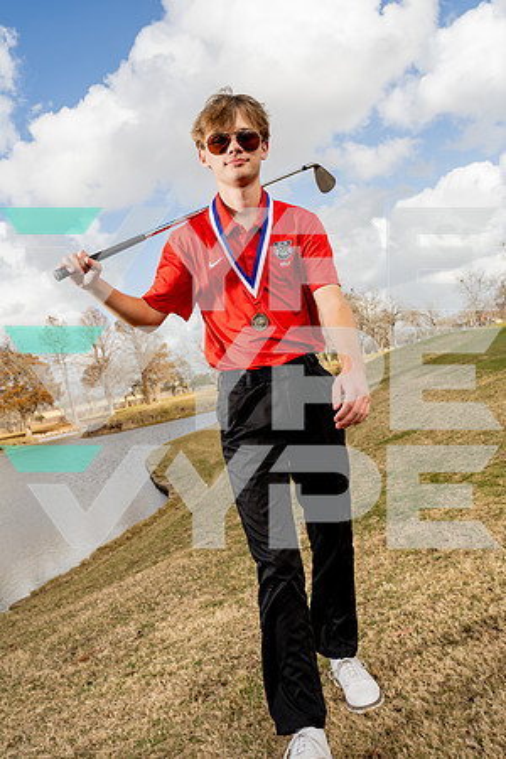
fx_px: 717
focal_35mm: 34
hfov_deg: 38.9
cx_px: 253
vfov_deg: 55.8
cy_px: 380
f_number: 8
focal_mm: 34
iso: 100
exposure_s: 1/250
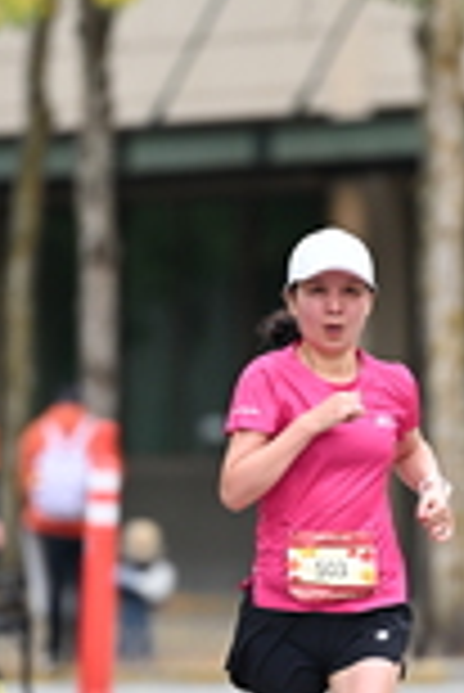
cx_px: 309
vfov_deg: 2.9
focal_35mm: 713
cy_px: 432
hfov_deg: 1.9
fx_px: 13753
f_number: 2.8
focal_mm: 200
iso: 640
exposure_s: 1/2000
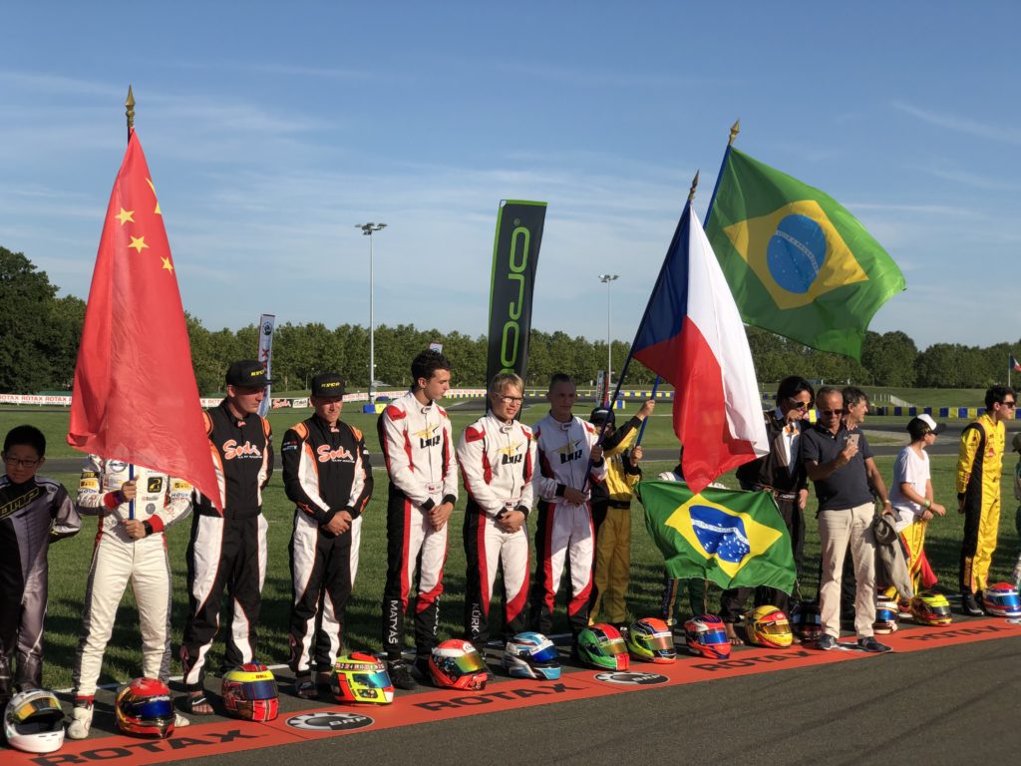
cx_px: 510
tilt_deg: +3.3
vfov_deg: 28.0
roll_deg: -0.2
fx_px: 1534
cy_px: 383
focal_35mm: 52
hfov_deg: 36.8
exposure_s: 1/1333
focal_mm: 6
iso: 16
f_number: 2.4
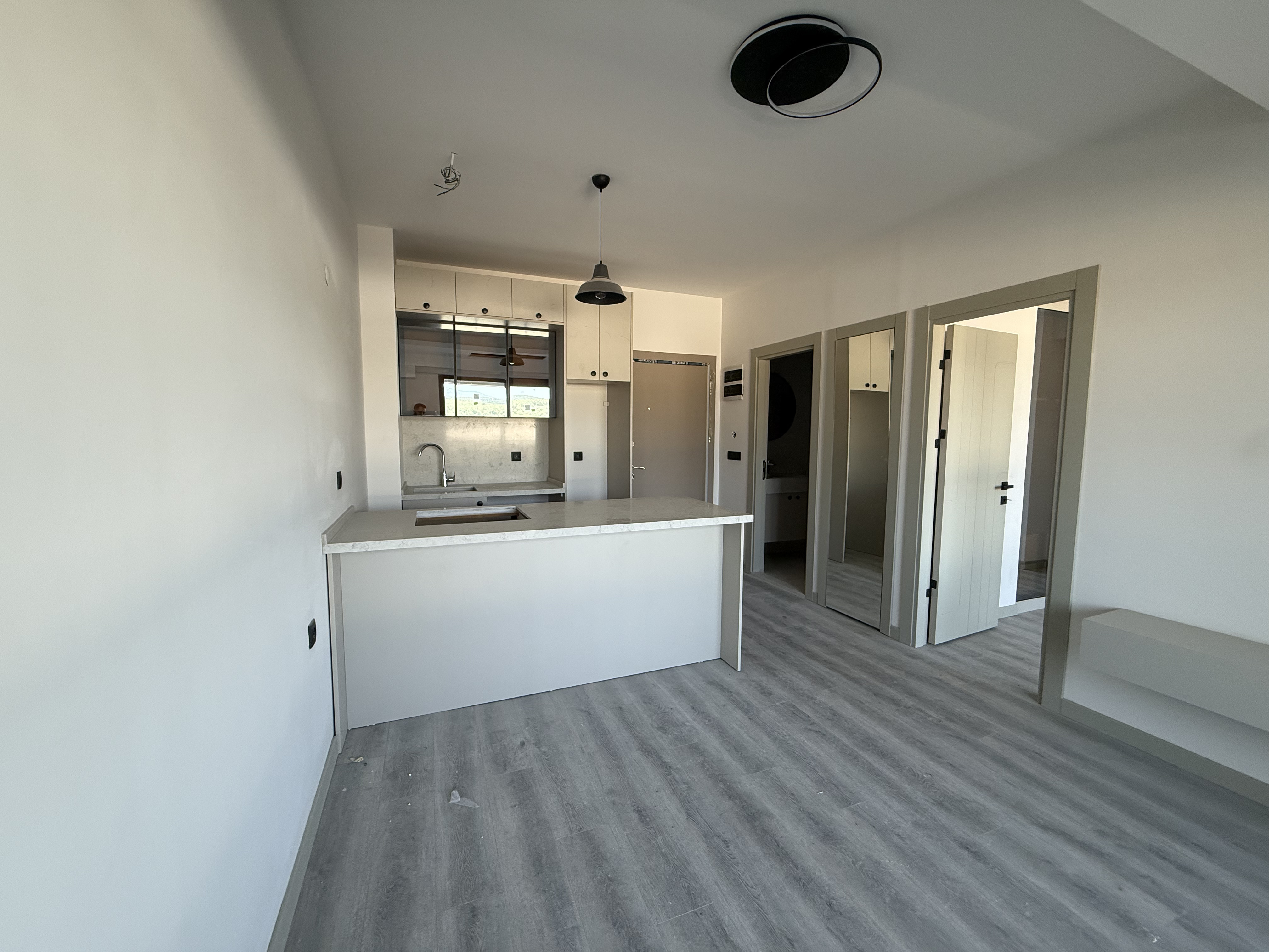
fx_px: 513
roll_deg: -0.3
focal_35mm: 14
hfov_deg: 102.1
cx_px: 634
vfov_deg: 85.7
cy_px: 476
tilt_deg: -4.9
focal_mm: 2.22
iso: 160
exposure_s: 1/99
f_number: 2.2
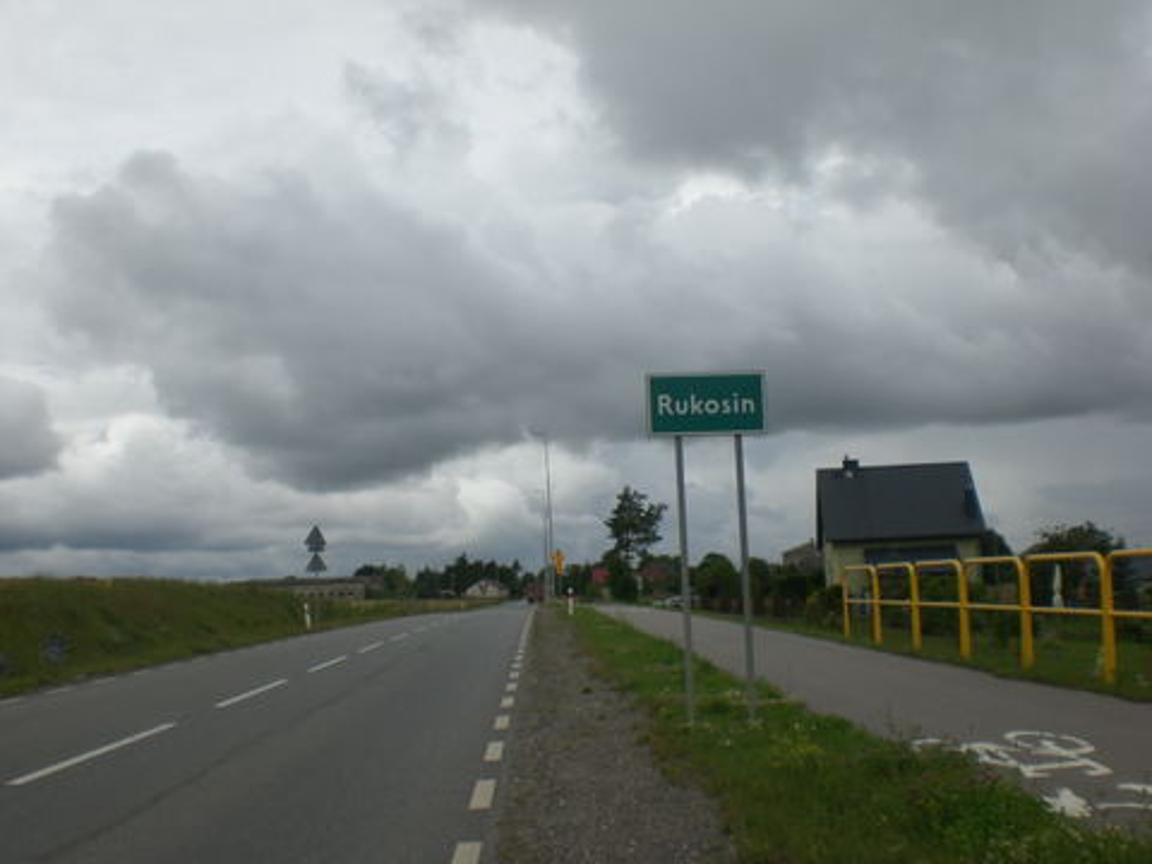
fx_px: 1265
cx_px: 576
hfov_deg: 49.0
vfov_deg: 37.7
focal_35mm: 38
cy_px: 432
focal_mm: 6.3
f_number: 4.4
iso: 50
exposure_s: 1/800
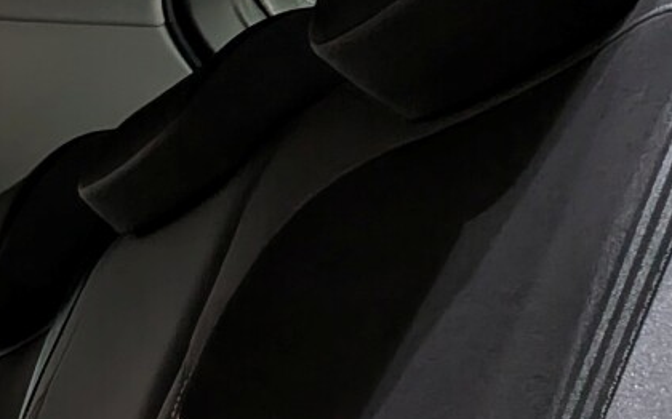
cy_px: 608
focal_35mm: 97
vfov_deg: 12.8
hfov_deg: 18.6
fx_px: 1776
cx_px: -374
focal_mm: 4.53
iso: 180
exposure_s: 1/16.7
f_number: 1.7
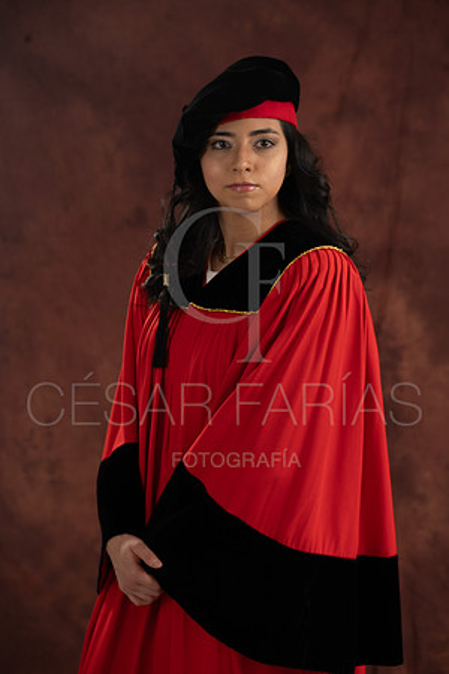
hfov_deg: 14.6
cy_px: 337
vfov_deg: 21.7
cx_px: 224
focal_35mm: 94
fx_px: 1758
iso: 160
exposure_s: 1/60
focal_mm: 94
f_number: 6.3
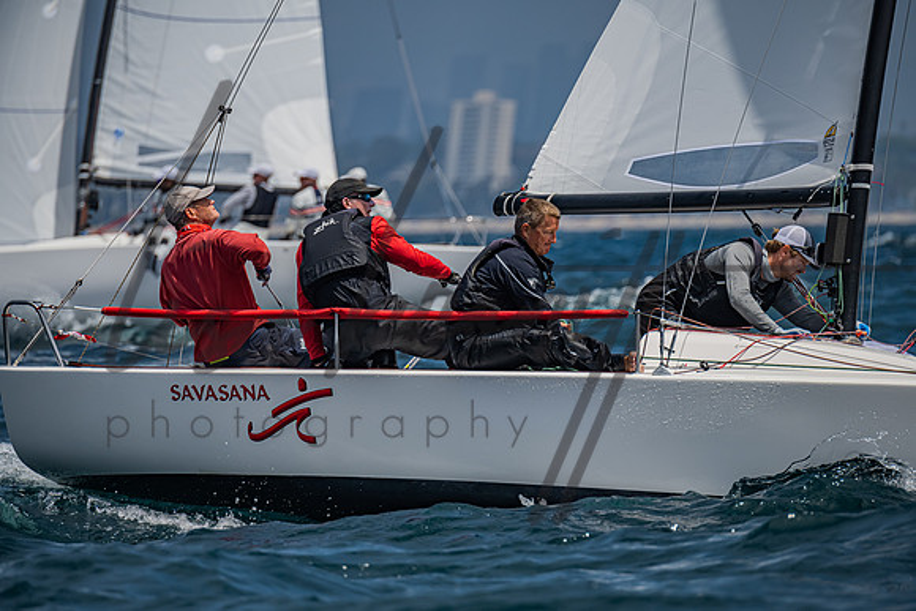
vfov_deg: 3.7
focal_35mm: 370
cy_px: 306
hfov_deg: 5.6
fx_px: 9416
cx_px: 458
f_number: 6.3
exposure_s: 1/2500
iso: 400
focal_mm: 370
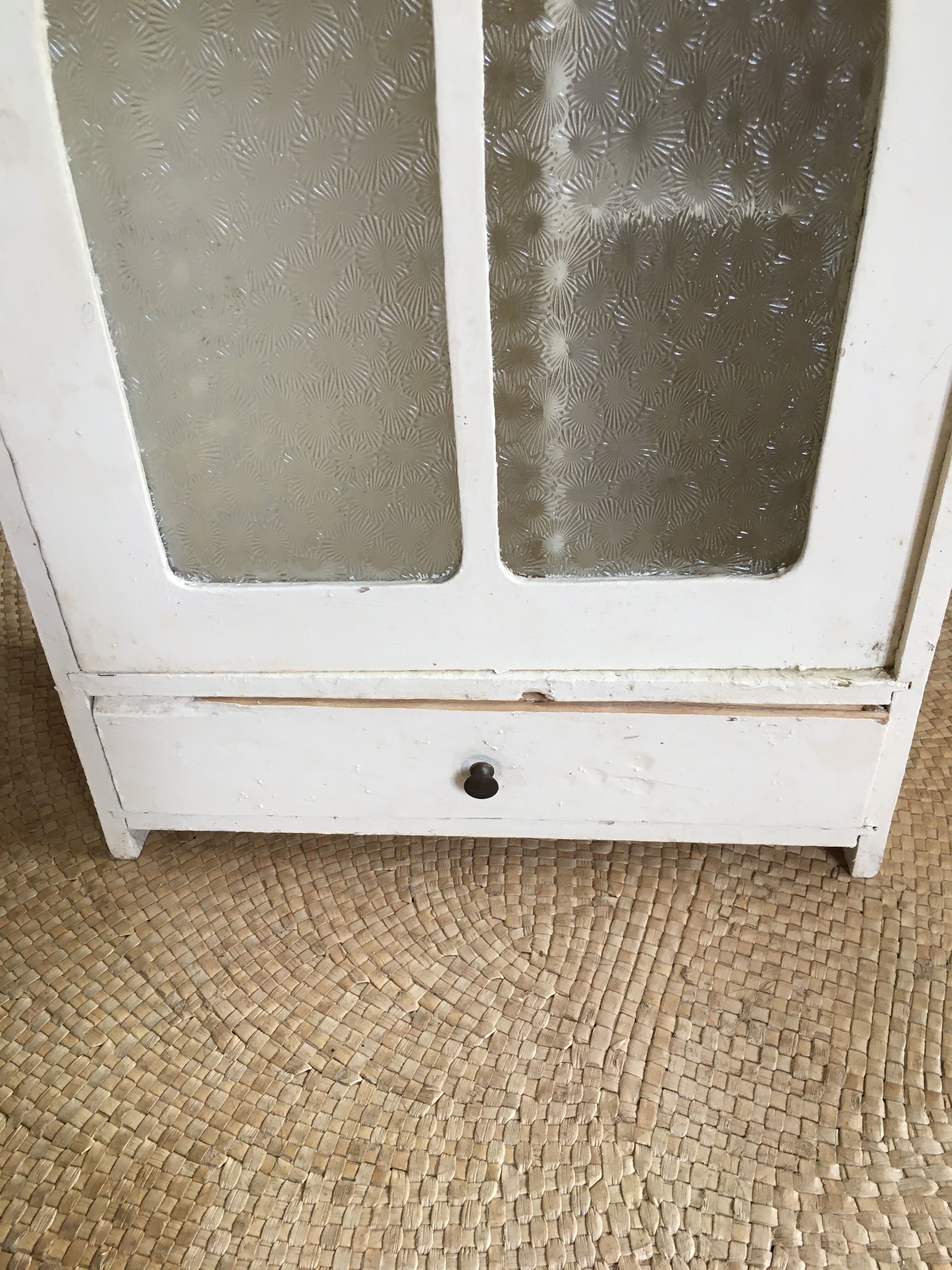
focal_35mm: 29
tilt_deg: -36.0
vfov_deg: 61.7
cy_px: 635
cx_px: 476
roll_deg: +1.7
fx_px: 1063
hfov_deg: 48.2
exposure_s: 1/33
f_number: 2.2
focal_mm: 4.15
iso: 40
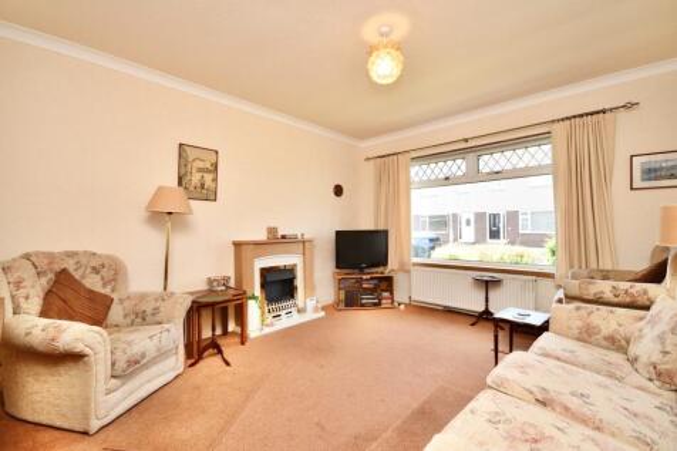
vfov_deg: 77.3
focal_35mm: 15
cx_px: 338
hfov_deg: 100.4
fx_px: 282
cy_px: 226
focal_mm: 10
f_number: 5
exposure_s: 1/100
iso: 200
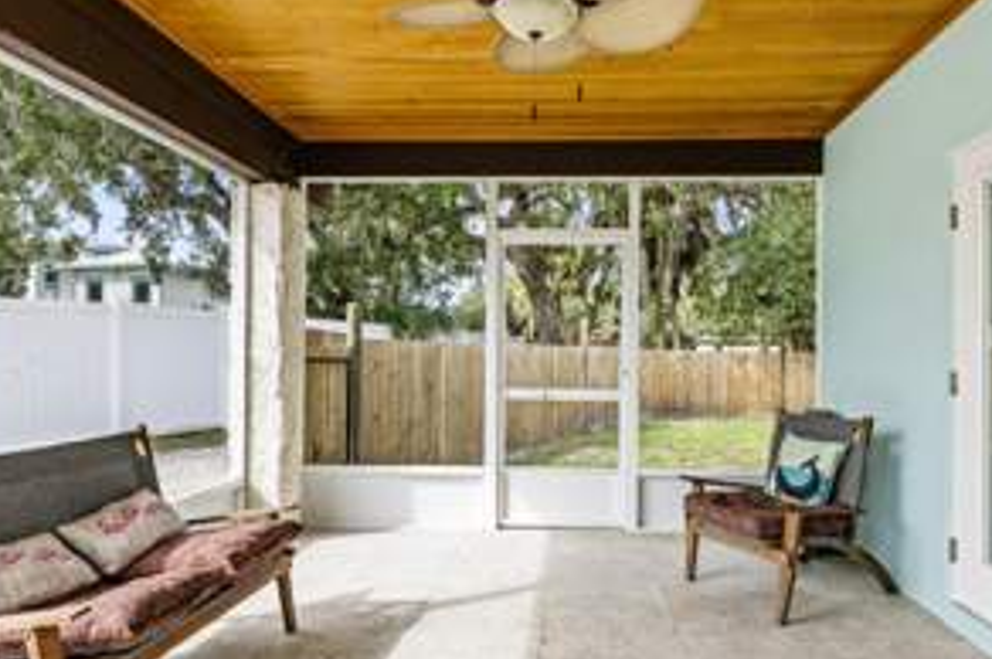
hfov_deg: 75.8
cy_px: 345
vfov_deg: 55.0
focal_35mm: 23
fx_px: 633
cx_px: 564
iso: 100
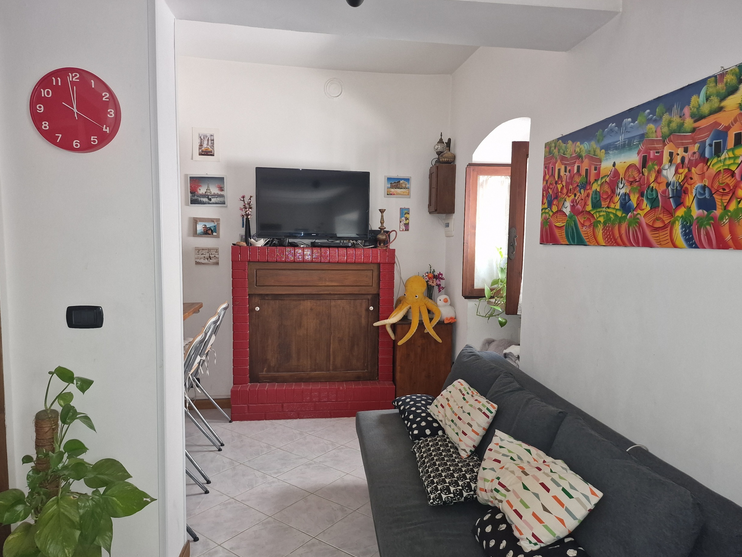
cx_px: 370
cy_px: 286
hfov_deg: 71.6
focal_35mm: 24
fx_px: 514
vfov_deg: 56.8
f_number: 1.8
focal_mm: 6.4
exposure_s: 1/120
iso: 800
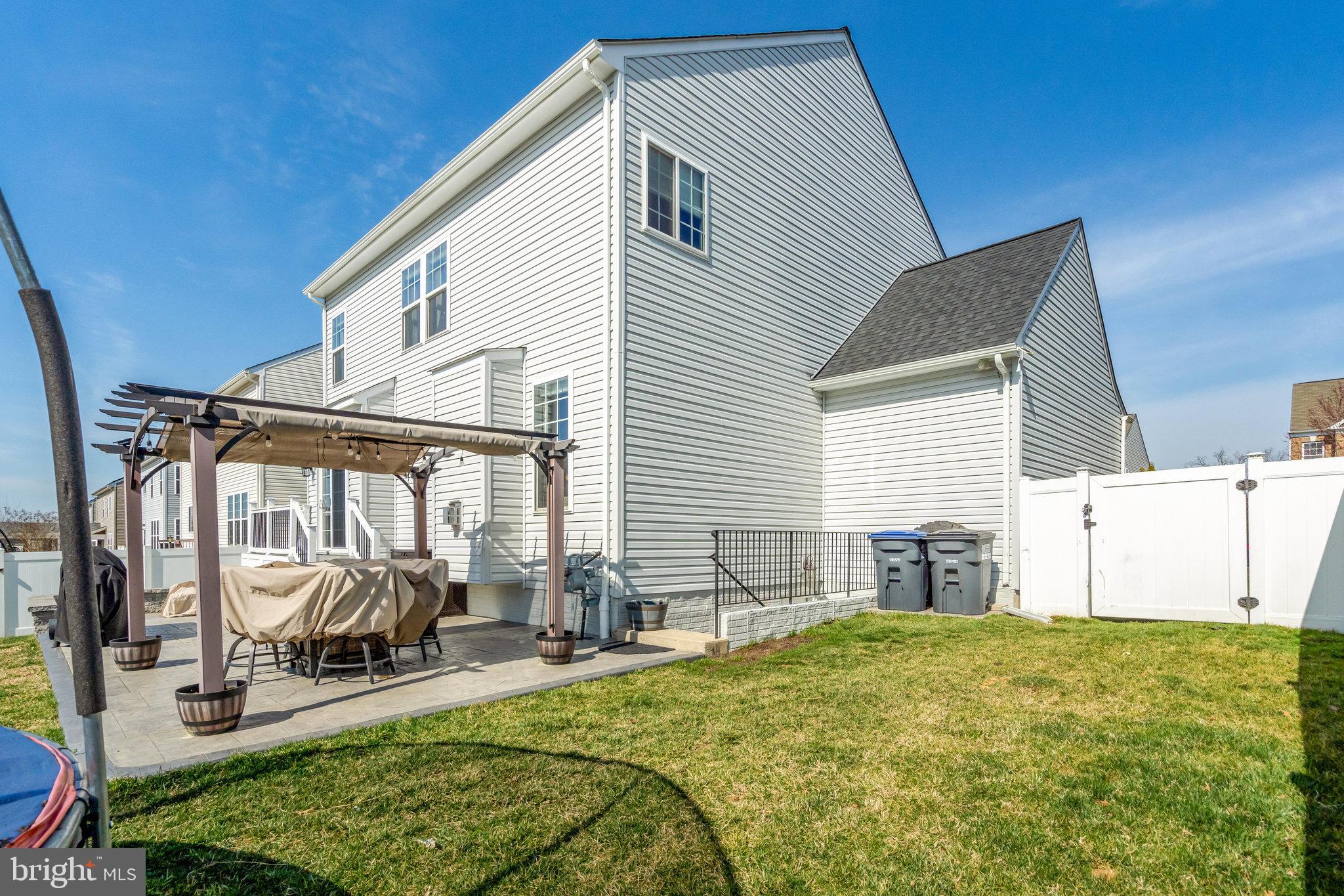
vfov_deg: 73.7
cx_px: 672
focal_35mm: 16
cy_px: 448
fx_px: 597
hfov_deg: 96.7
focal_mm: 16
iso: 1250
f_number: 8
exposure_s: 1/3200
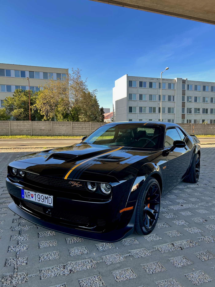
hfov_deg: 53.1
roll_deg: -0.1
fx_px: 215
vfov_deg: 67.3
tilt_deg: -3.5
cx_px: 108
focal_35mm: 26
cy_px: 144
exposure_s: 1/359
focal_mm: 5.7
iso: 50
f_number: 1.5
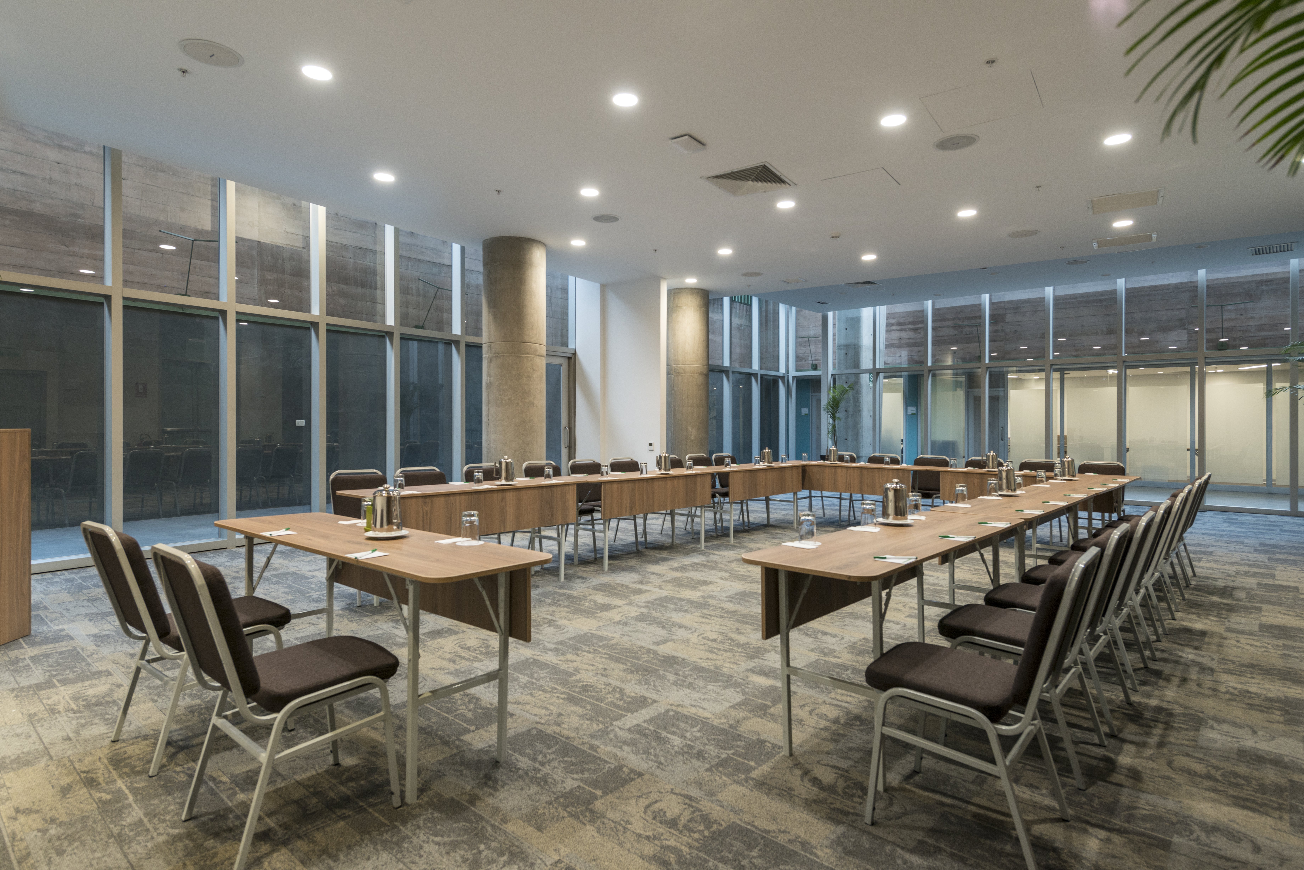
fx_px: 688
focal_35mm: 19
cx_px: 652
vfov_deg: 64.6
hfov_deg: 86.9
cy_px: 435
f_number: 7.1
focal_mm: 19
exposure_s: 1/25
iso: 500
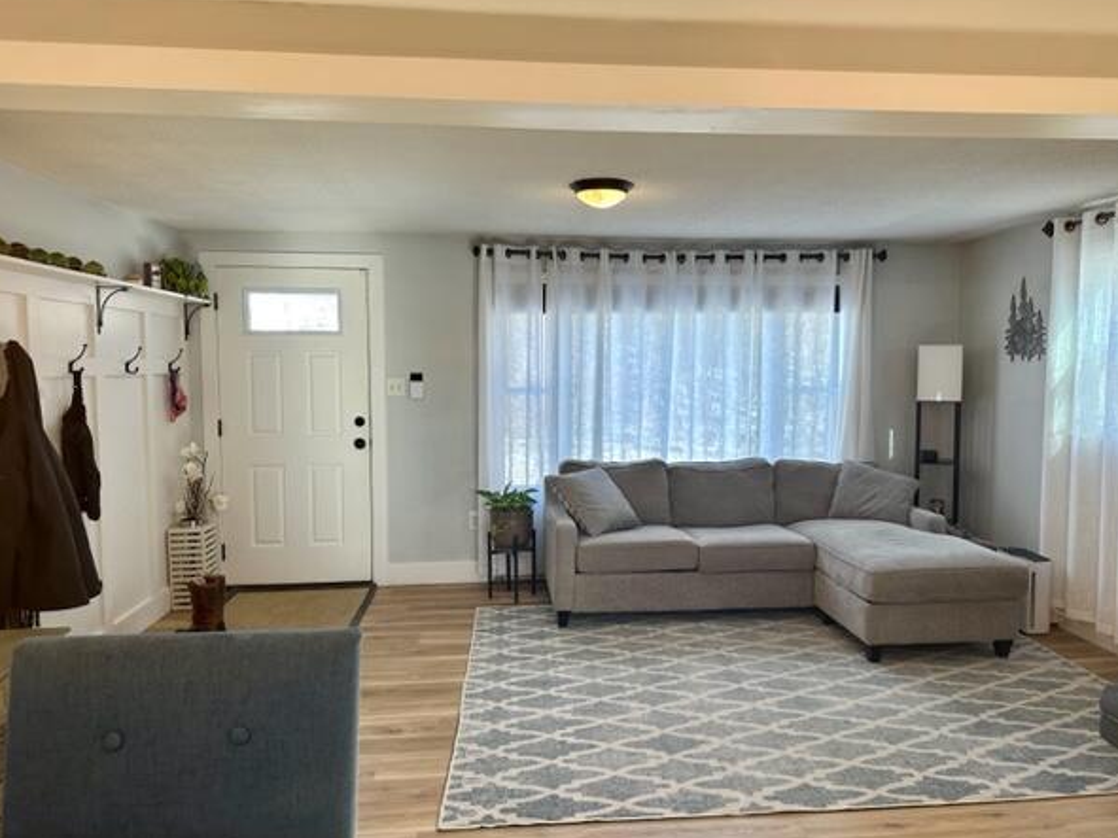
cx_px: 602
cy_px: 426
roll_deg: +1.4
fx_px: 840
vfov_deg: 53.0
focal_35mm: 26
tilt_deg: -4.8
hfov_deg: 67.2
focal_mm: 6.86
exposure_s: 1/120
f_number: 1.78
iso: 64
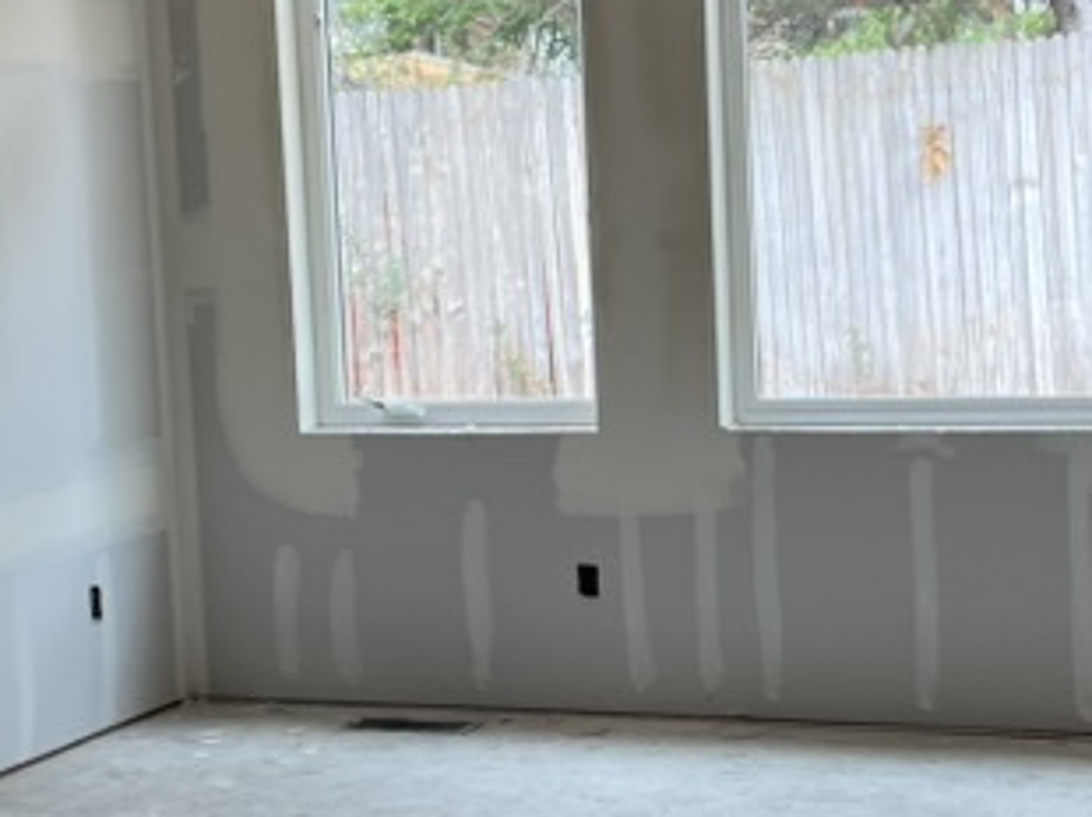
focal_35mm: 86
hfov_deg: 22.8
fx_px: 2711
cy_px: 493
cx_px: 560
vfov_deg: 17.1
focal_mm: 5.1
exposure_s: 1/121
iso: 50
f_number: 1.6
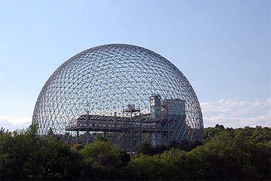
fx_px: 508
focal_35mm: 68
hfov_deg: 29.9
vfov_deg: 20.2
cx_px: 136
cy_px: 90
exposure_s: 1/400
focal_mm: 45
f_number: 10
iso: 200
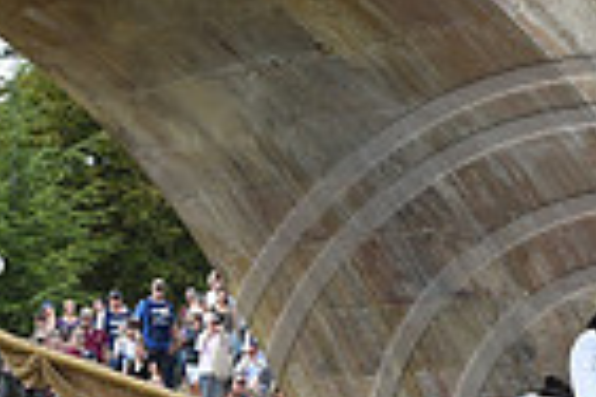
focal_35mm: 288
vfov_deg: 4.8
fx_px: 4768
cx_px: 583
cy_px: 431
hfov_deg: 7.1
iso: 640
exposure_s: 1/1250
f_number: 5.6
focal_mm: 70
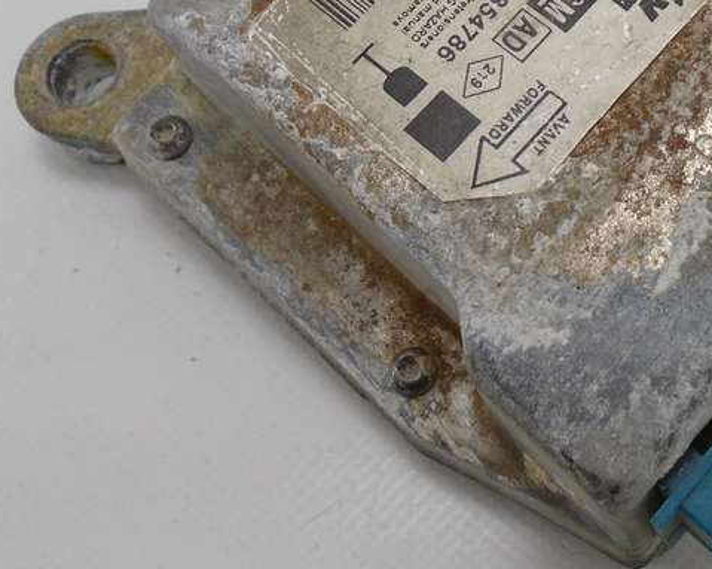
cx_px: 661
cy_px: 98
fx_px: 1222
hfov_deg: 30.8
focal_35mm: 58
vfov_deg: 25.7
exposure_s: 1/125
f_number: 3.2
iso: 100
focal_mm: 4.6
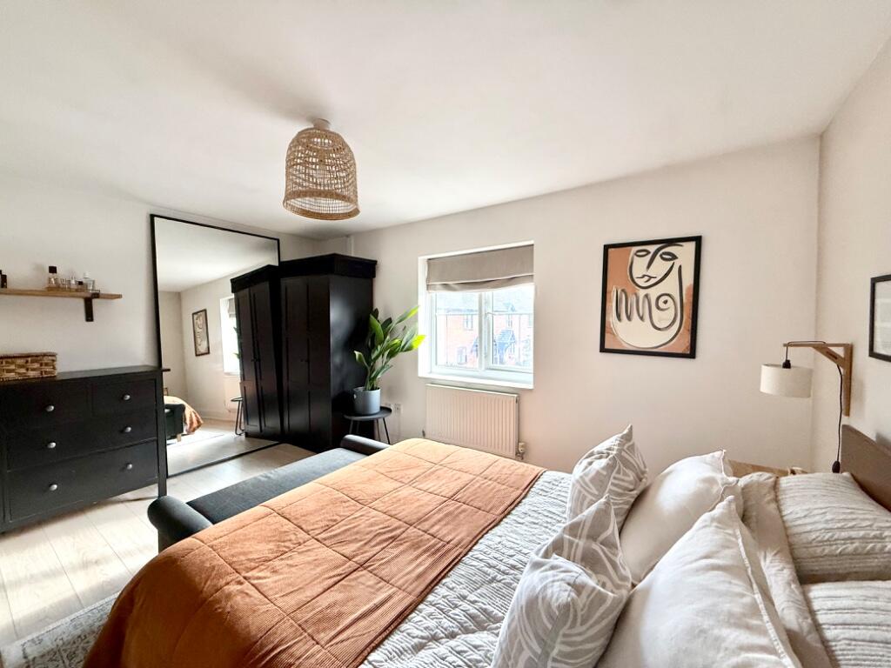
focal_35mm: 14
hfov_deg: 102.1
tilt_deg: -1.3
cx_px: 446
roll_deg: +0.1
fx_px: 360
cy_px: 334
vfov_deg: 85.7
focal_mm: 2.22
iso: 200
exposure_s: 1/99
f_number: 2.2
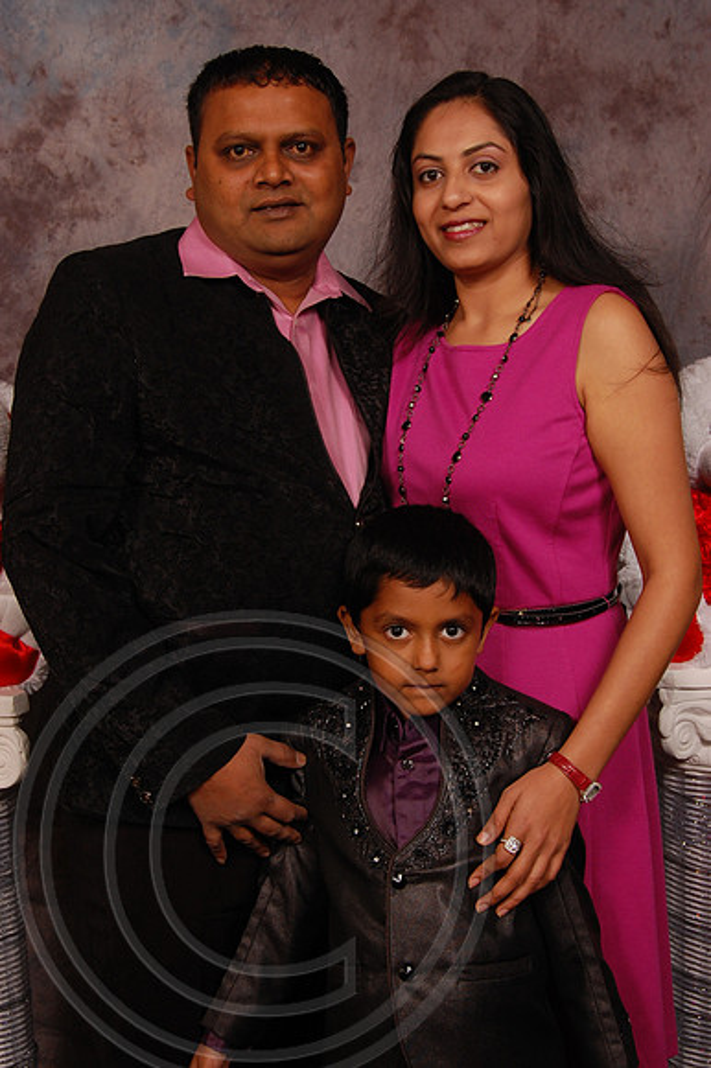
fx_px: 1424
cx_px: 356
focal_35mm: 48
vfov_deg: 41.1
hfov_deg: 28.0
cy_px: 534
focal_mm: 32
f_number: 5.6
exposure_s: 1/200
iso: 400
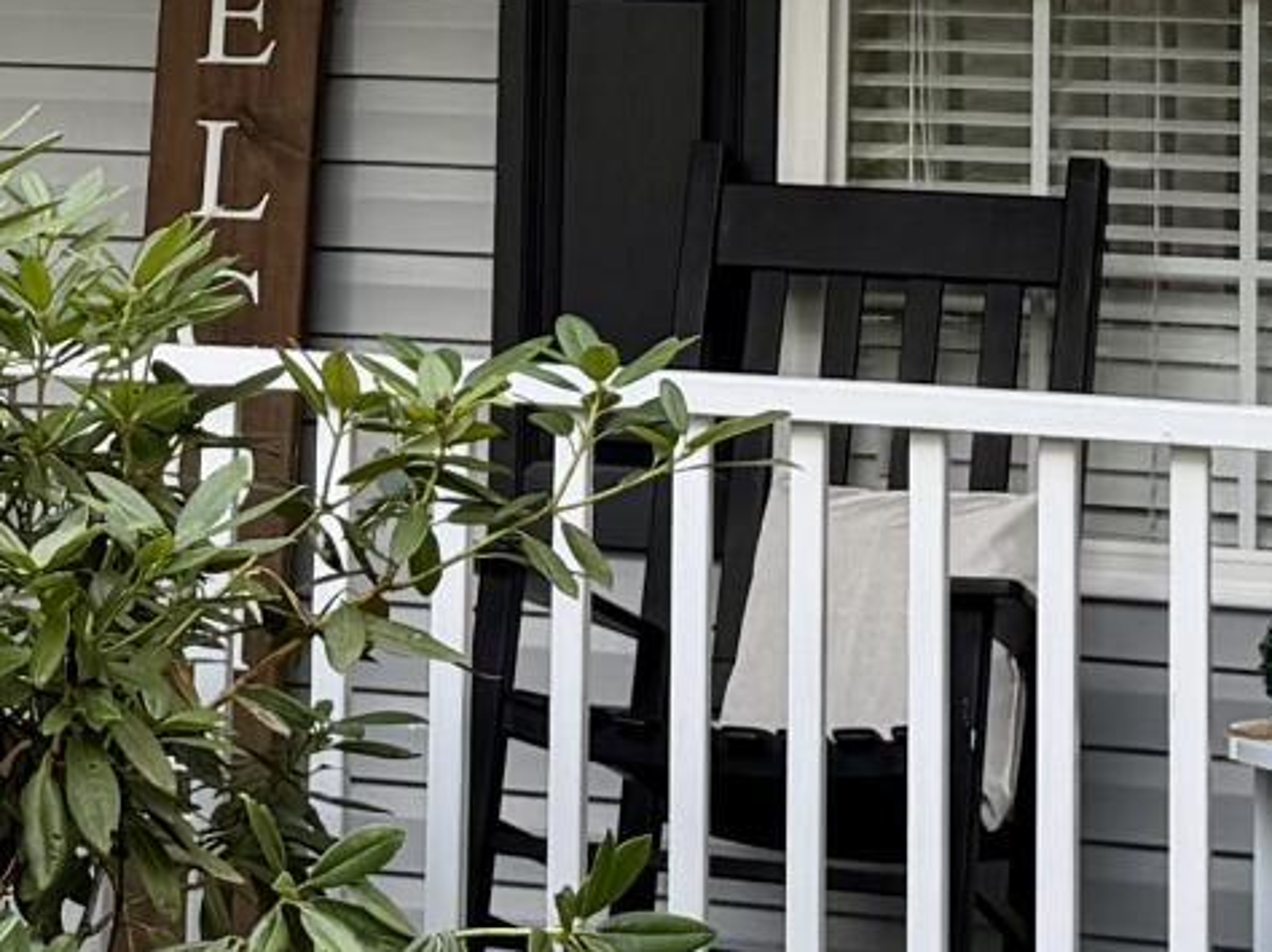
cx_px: -75
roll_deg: -1.6
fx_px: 5583
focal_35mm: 152
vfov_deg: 9.5
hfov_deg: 12.8
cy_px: -469
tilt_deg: +5.3
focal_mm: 6.76
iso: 64
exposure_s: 1/121
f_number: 1.78
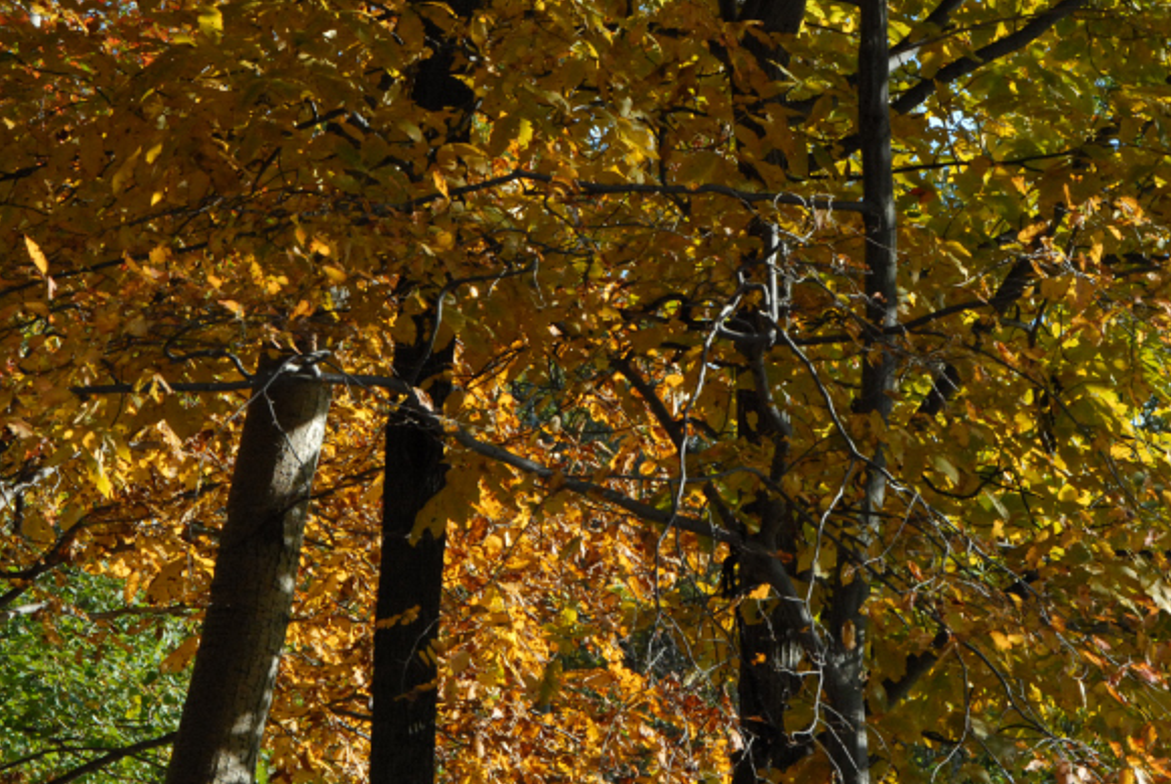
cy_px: 423
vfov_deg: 10.7
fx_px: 4169
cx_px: 506
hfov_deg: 16.0
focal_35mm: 128
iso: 800
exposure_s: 1/400
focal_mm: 62
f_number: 10
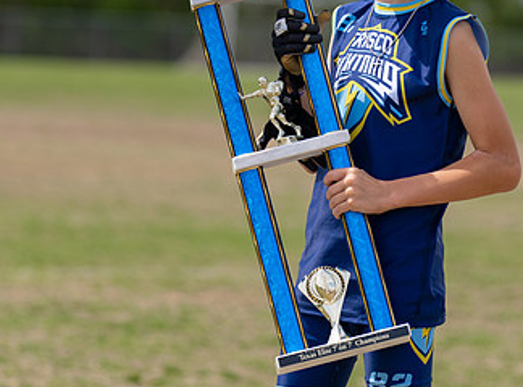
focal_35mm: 242
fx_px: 3640
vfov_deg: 6.1
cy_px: 86
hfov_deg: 8.2
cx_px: 376
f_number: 2.8
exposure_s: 1/2000
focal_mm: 111
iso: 100
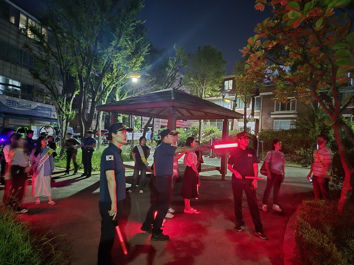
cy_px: 132
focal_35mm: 23
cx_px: 177
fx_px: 235
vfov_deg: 58.9
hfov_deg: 73.9
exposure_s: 1/15
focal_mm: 5.4
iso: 2000
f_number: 1.8
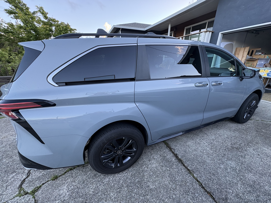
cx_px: 136
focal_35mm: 14
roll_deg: -0.4
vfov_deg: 85.7
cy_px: 102
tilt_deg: -20.6
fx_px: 110
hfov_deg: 102.1
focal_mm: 2.22
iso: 100
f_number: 2.2
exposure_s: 1/99
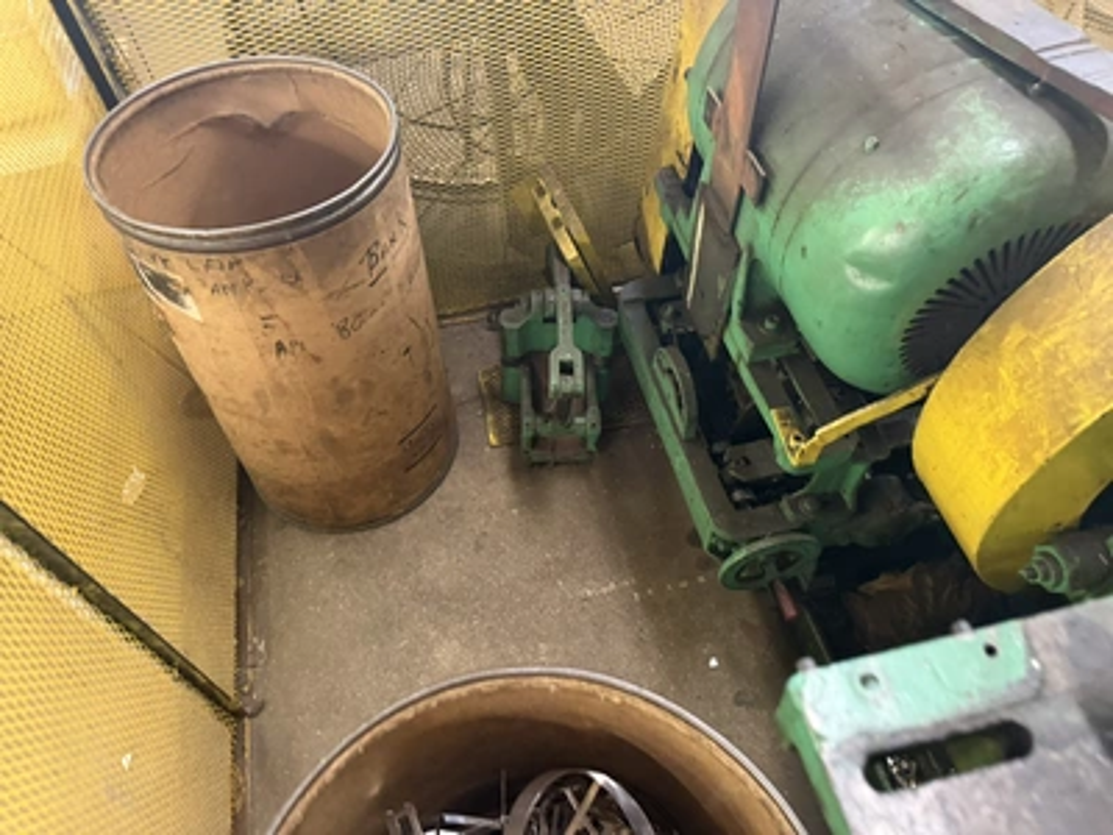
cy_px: 418
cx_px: 556
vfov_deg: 56.8
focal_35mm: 24
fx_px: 772
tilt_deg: -55.6
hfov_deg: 71.6
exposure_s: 1/40
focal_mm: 6.76
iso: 800
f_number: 1.78
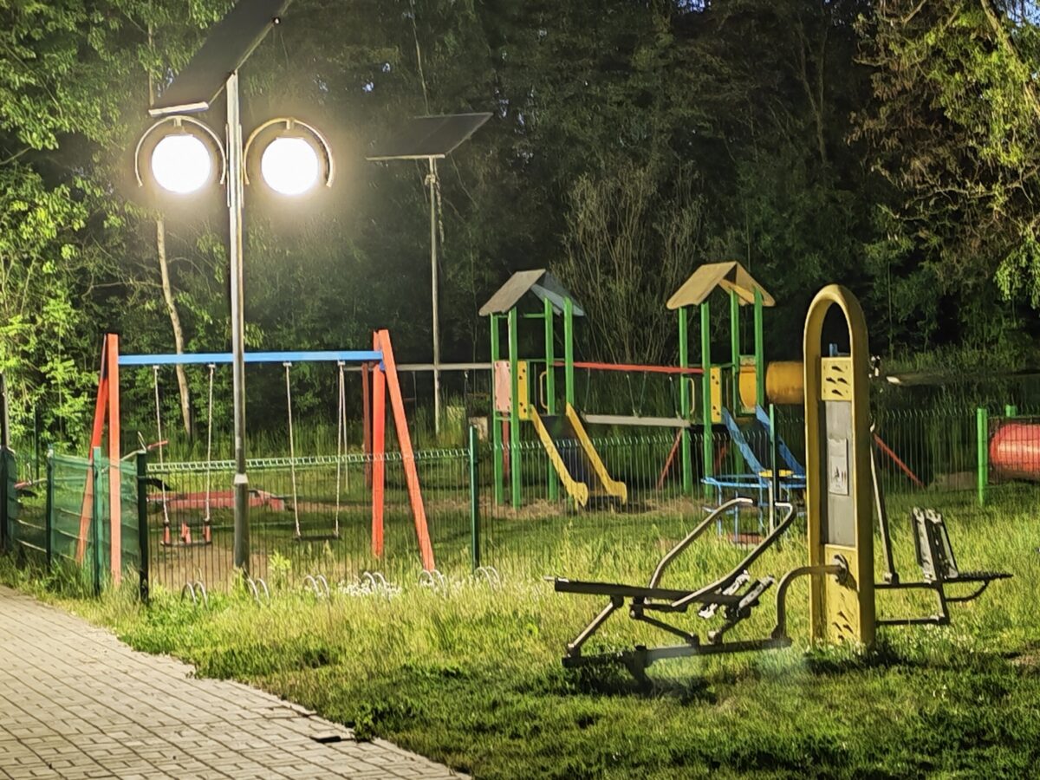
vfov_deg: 18.4
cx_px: 520
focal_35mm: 80
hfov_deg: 24.4
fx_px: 2404
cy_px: 390
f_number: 1.9
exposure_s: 1/2.33
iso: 6400
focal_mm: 6.12
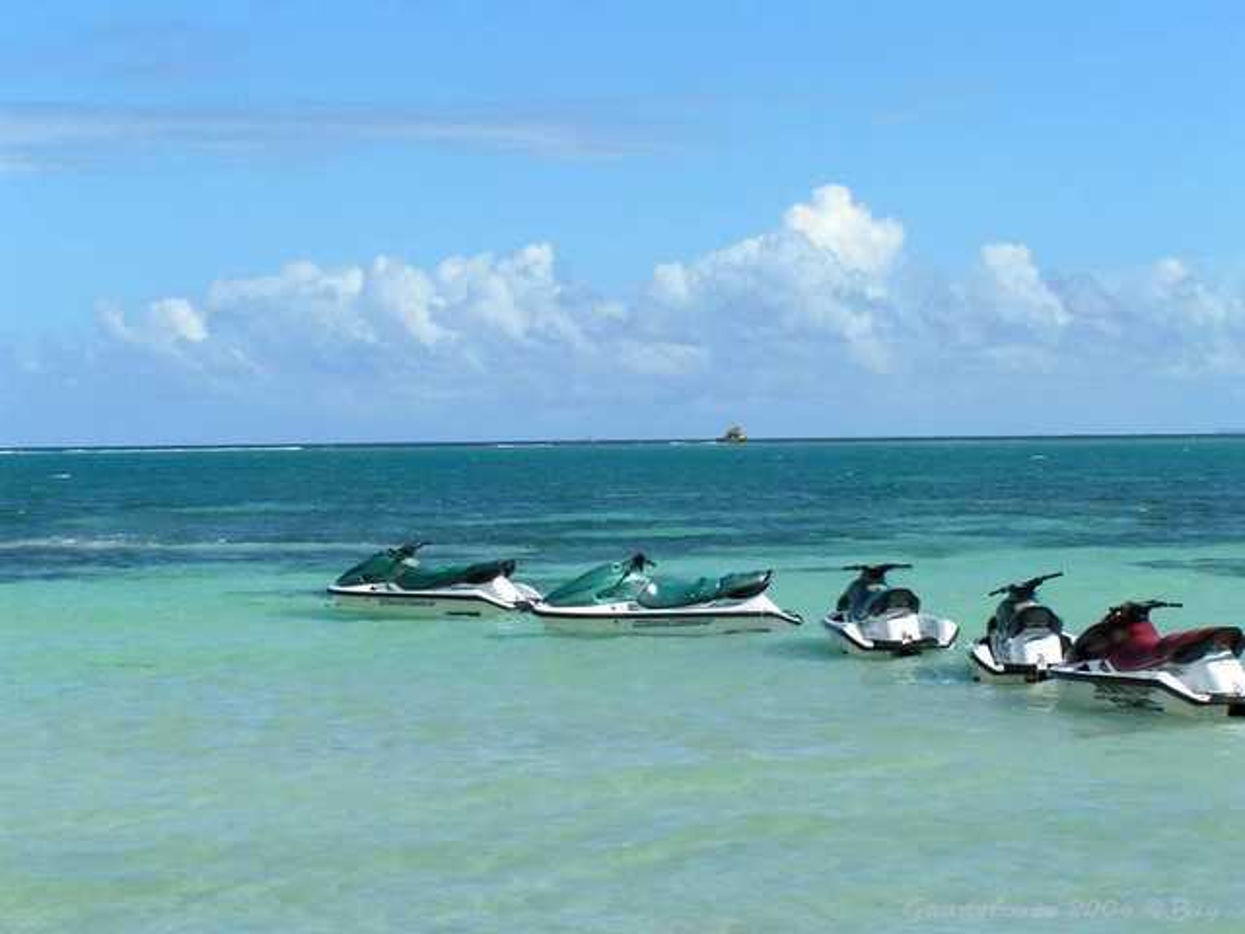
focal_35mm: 91
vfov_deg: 16.2
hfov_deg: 21.5
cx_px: 622
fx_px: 3273
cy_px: 467
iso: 50
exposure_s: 1/500
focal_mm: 13.9
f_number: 6.3
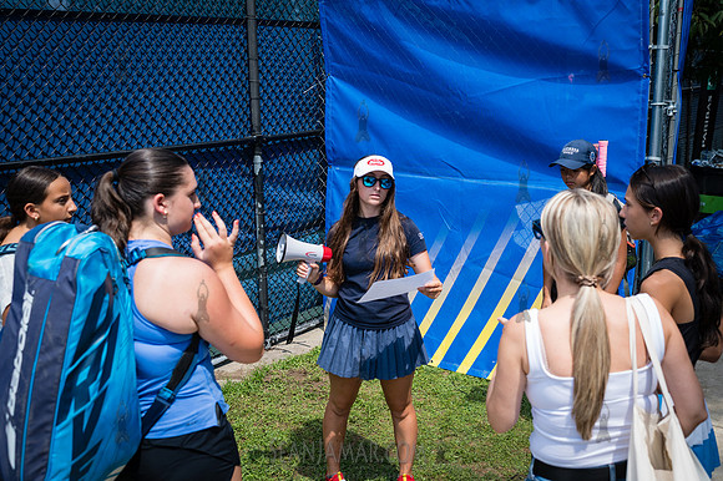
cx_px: 383
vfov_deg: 34.5
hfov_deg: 49.9
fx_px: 776
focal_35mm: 39
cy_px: 239
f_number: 4
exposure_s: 1/2000
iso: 500
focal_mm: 35
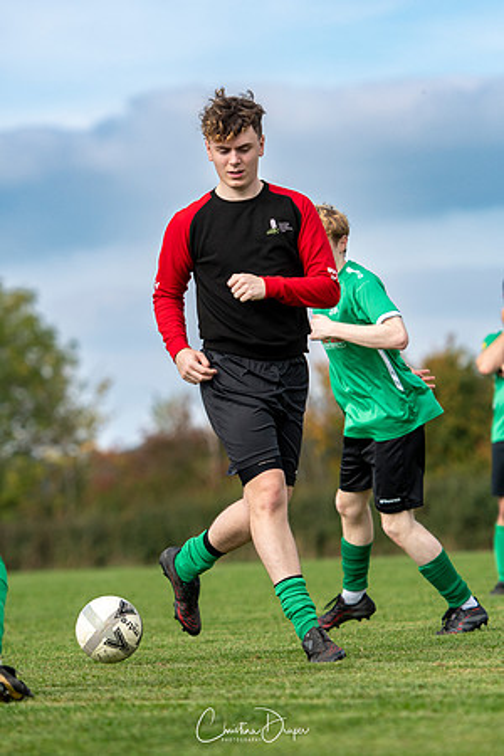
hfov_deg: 6.8
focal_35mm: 202
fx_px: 4252
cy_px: 378
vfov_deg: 10.2
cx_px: 252
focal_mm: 135
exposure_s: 1/2500
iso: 200
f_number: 2.8
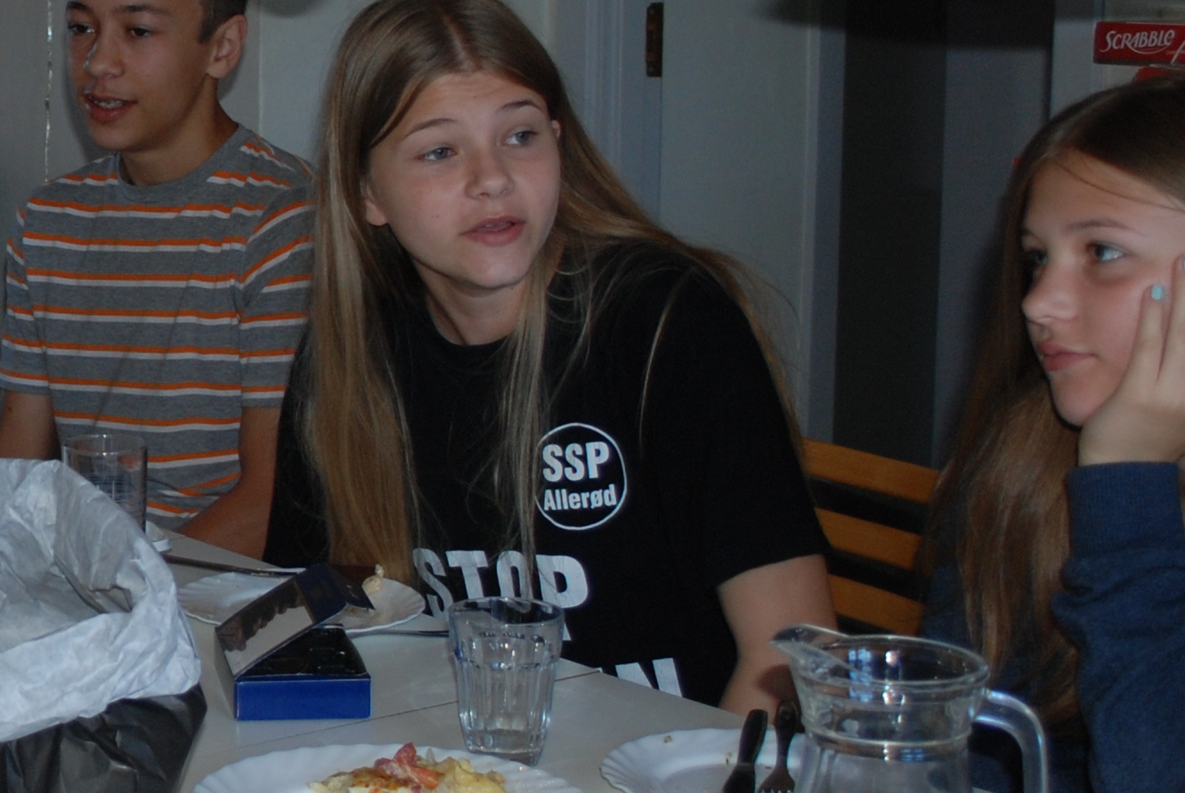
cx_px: -273
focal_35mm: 96
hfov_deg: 19.8
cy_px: 283
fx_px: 3164
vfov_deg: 14.3
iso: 250
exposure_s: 1/60
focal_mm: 22
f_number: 4
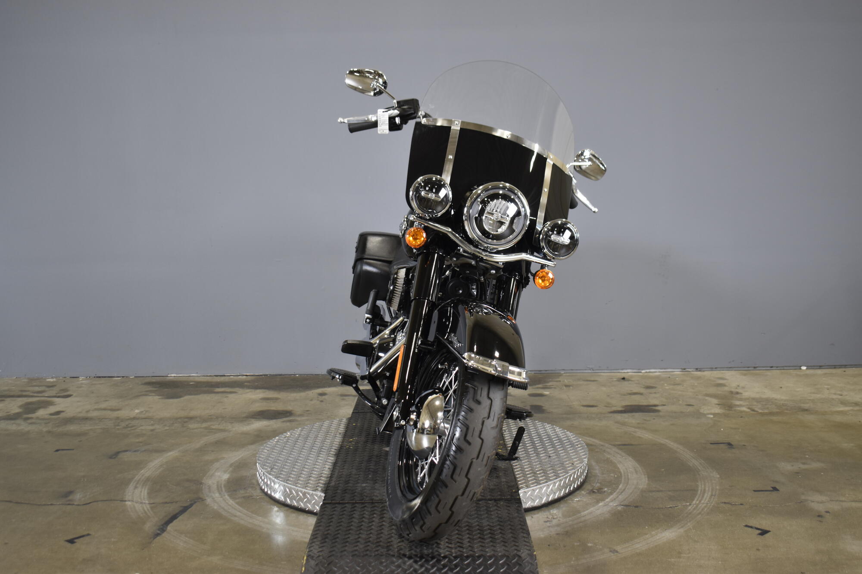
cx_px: 431
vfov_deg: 33.0
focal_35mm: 40
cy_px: 287
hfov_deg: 47.9
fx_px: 970
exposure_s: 1/25
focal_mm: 27
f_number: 4
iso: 400
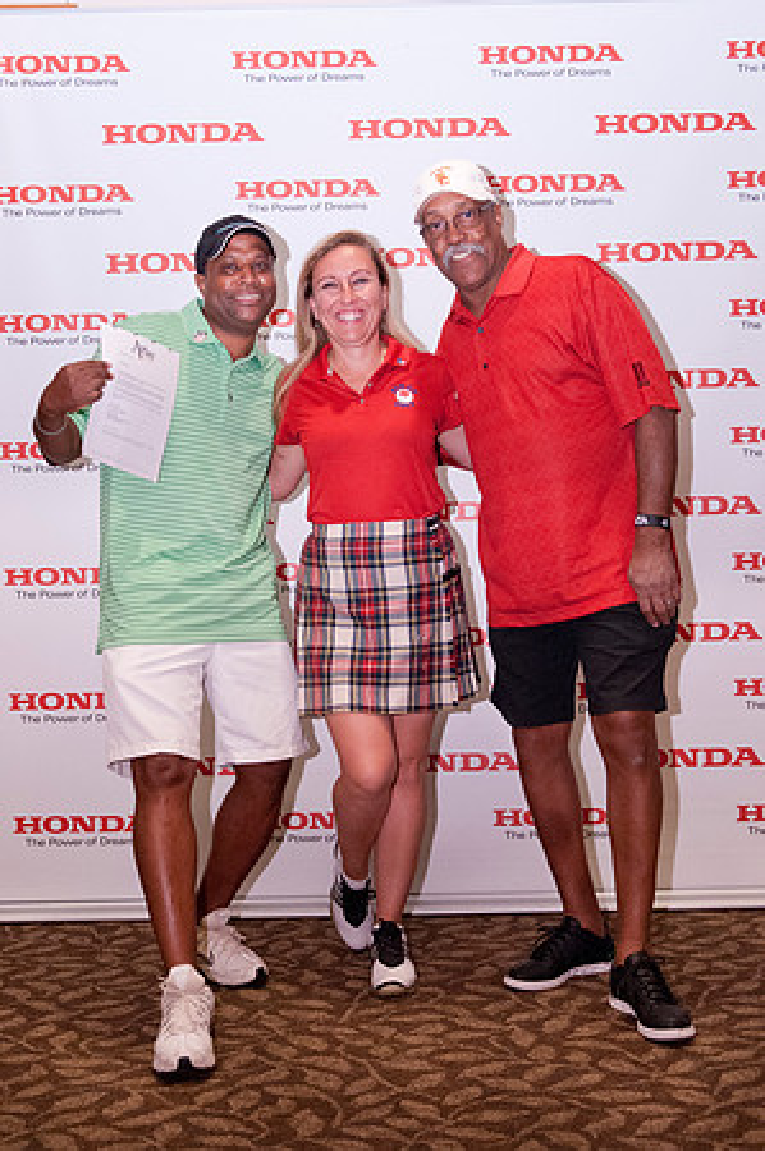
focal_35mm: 45
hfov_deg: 29.8
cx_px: 382
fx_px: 1438
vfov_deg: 43.6
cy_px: 576
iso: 1250
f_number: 4.5
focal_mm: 30
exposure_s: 1/100
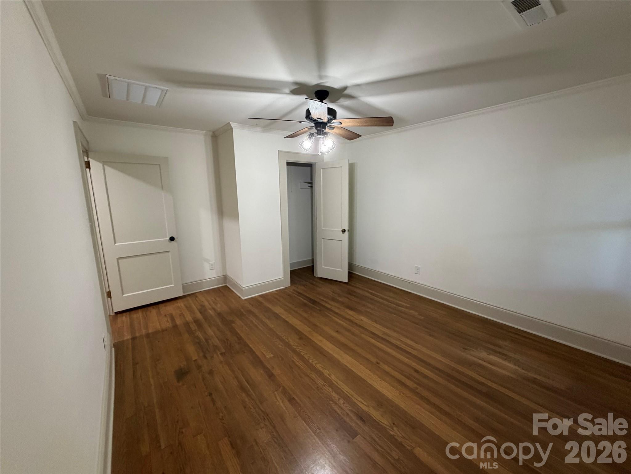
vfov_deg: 85.7
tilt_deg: -10.1
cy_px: 237
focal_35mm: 14
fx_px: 255
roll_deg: +1.5
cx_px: 316
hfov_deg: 102.1
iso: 400
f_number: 2.2
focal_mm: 2.22
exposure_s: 1/60
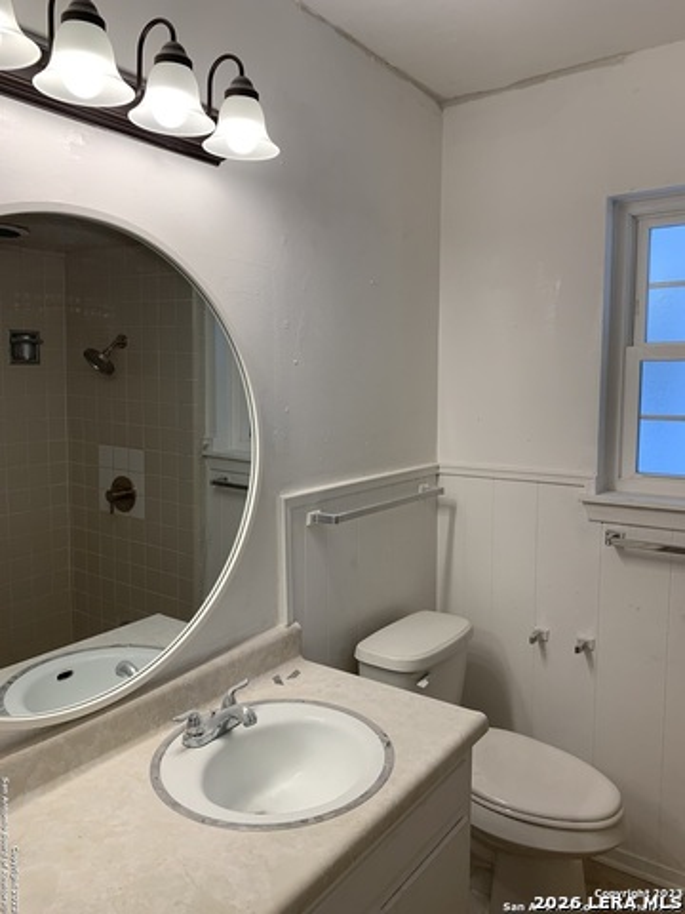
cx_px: 342
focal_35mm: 26
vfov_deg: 67.3
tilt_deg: -4.4
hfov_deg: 53.1
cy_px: 457
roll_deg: +0.1
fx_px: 686
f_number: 1.8
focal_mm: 4.25
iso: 80
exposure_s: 1/121
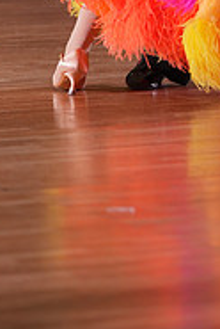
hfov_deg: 3.7
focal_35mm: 369
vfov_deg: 5.5
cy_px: -174
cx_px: 189
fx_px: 3370
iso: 800
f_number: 2.8
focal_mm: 118
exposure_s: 1/400
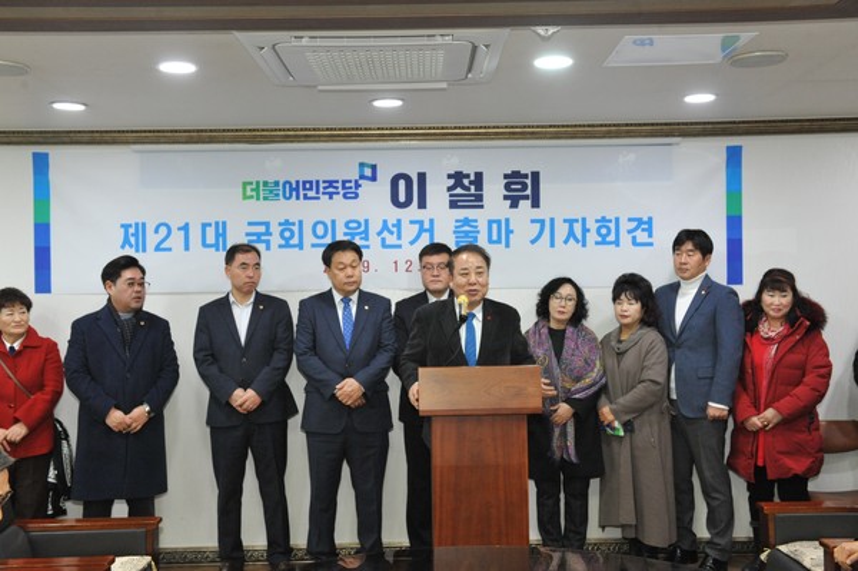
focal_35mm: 40
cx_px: 429
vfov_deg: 33.3
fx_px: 953
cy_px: 286
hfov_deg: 48.5
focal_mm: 40
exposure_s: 1/160
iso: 3200
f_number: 5.6
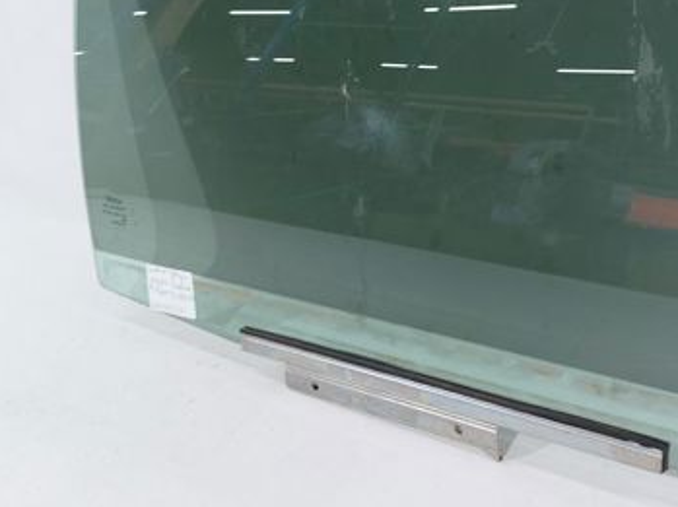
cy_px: 73
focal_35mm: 44
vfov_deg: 31.6
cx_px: 492
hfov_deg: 41.9
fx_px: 861
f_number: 1.8
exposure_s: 1/50
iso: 64
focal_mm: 5.23
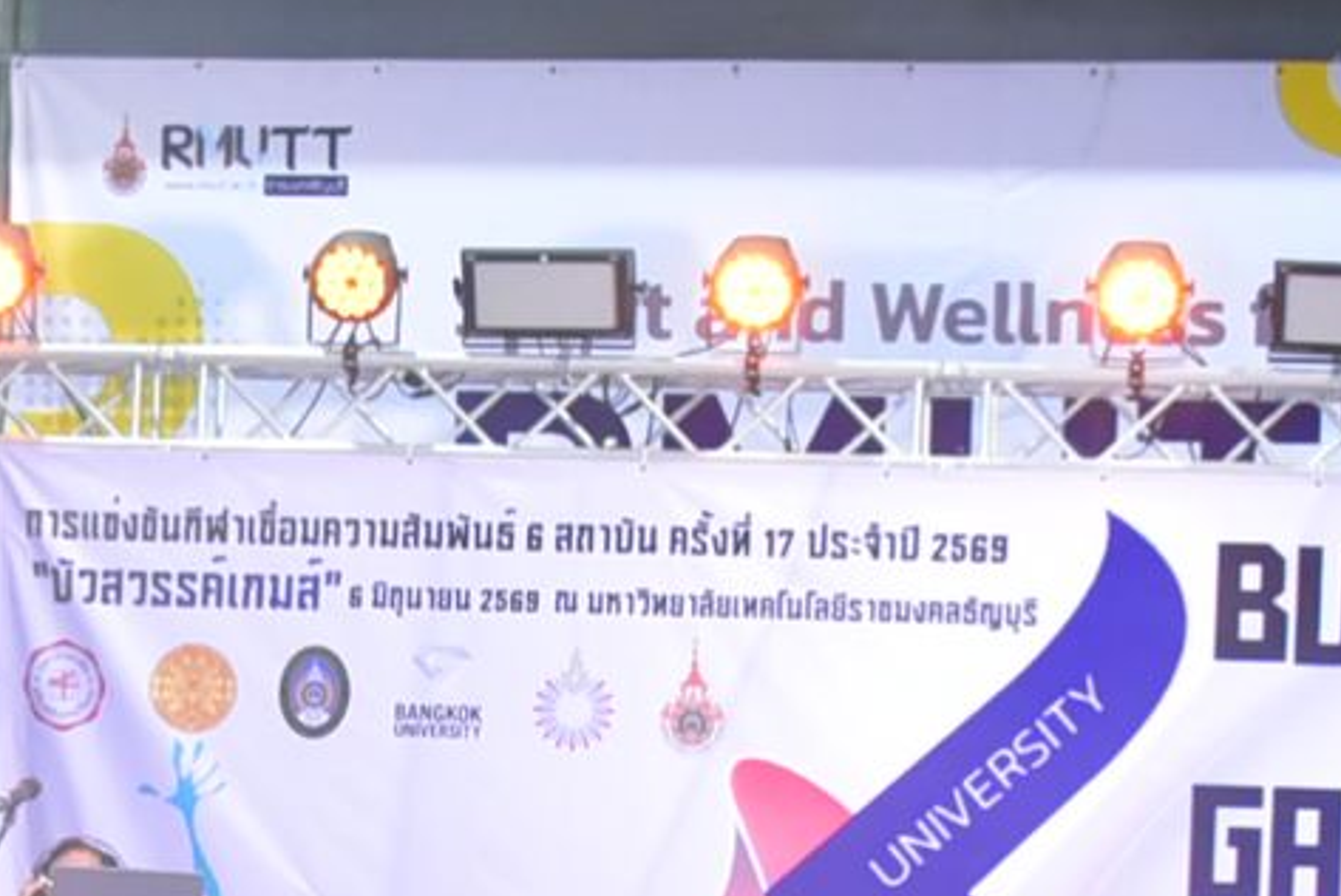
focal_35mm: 169
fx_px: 6299
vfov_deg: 8.0
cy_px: 1266
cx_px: 471
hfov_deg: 12.1
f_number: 5.6
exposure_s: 1/125
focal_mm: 32
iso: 5000
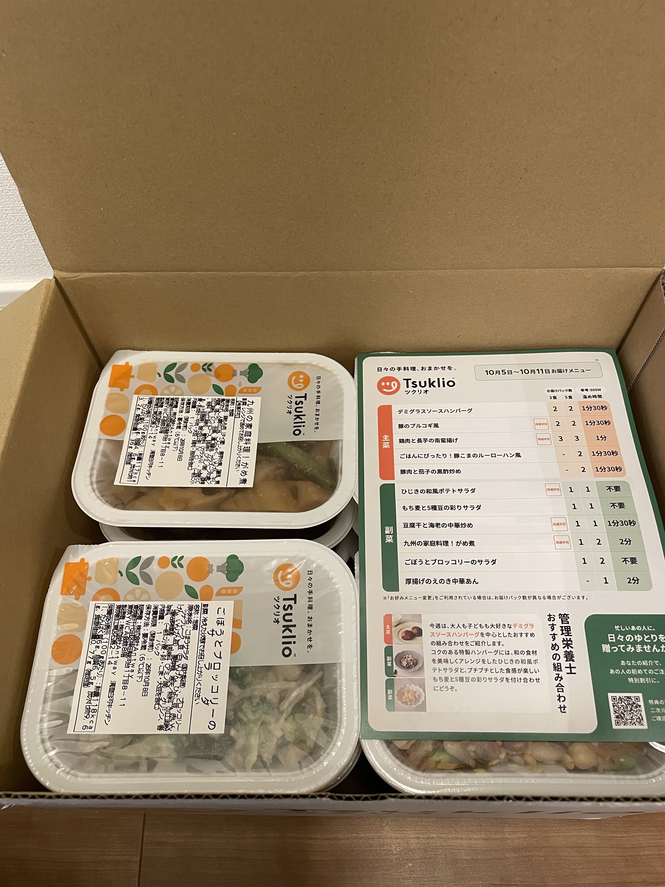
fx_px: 666
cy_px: 444
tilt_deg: -60.4
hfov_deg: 53.1
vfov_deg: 67.3
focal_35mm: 26
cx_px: 332
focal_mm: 4.2
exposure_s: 1/60
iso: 320
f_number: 1.6
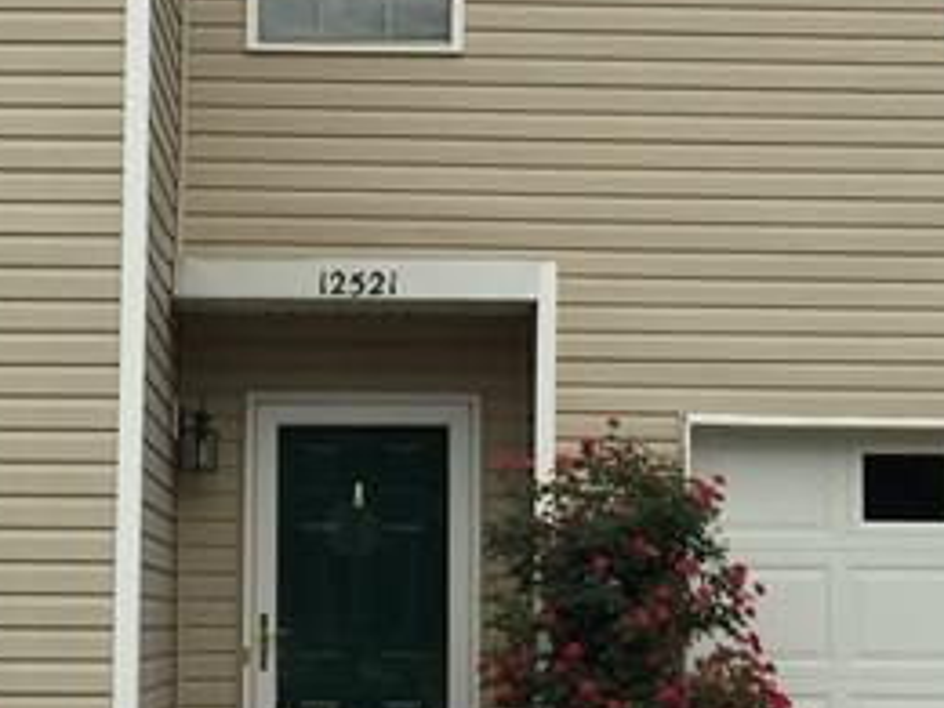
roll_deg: -1.3
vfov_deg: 13.0
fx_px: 3109
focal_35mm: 114
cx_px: 410
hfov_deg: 17.3
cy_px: 410
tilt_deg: +3.4
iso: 32
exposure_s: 1/2639
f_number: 2.2
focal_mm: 4.15
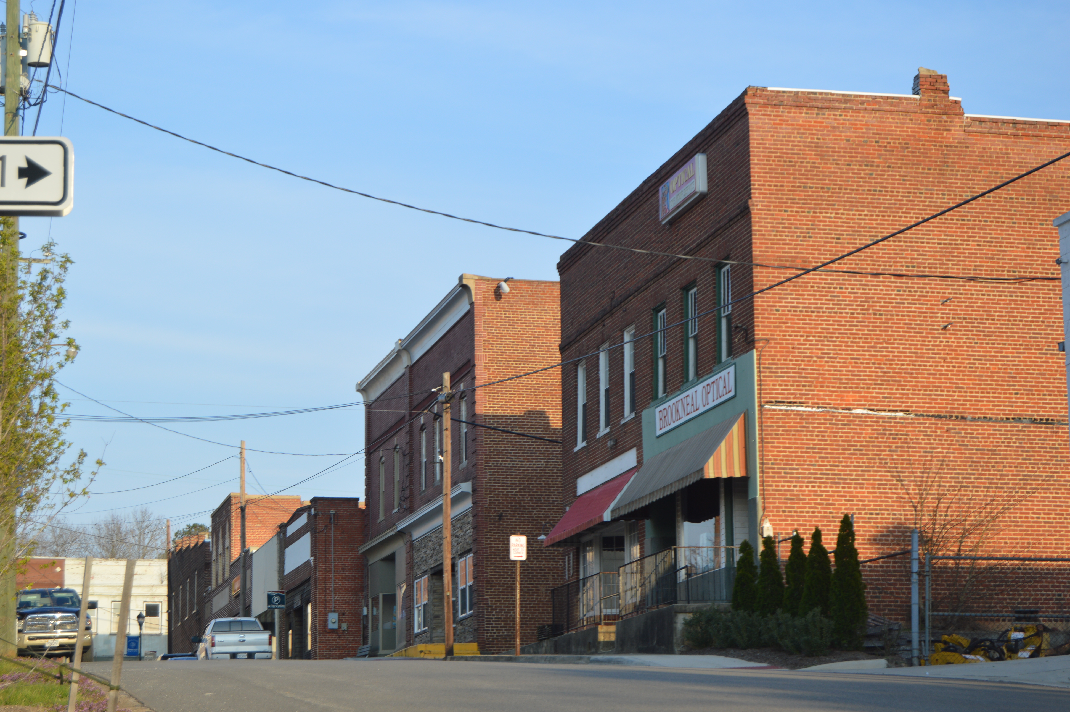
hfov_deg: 24.6
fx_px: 2450
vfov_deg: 16.5
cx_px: 535
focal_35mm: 82
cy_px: 356
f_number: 7.1
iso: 100
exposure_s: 1/200
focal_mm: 55
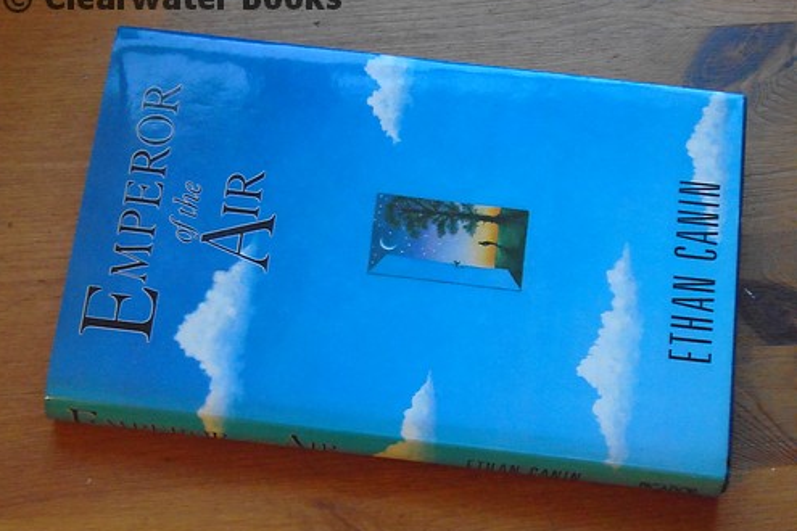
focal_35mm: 83
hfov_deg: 24.5
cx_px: 398
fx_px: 1837
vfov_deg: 16.5
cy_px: 278
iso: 1000
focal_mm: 14
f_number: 6.1
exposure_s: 1/60
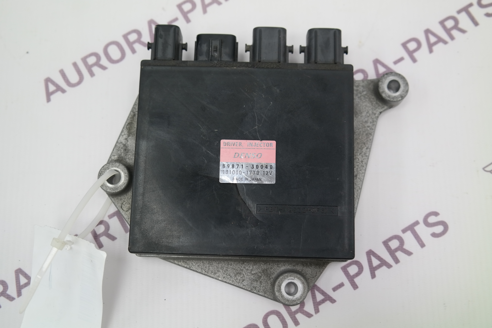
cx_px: 246
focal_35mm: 41
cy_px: 164
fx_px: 560
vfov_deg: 32.6
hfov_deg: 47.4
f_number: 4
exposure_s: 1/50
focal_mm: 27
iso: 400
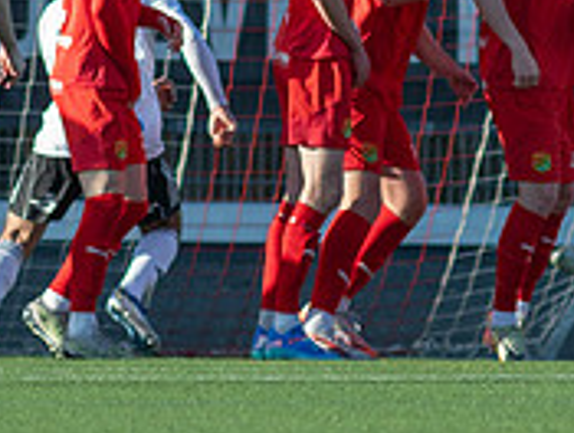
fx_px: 31704
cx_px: 351
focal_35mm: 1908
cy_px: 38
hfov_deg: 1.0
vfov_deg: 0.8
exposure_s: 1/2000
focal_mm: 300
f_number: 3.2
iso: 320
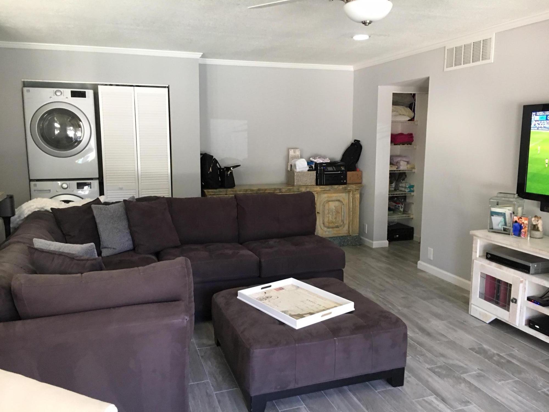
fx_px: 460
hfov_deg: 61.7
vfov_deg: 48.2
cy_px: 206
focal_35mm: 29
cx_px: 274
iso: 125
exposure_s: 1/30
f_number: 2.2
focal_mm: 4.15
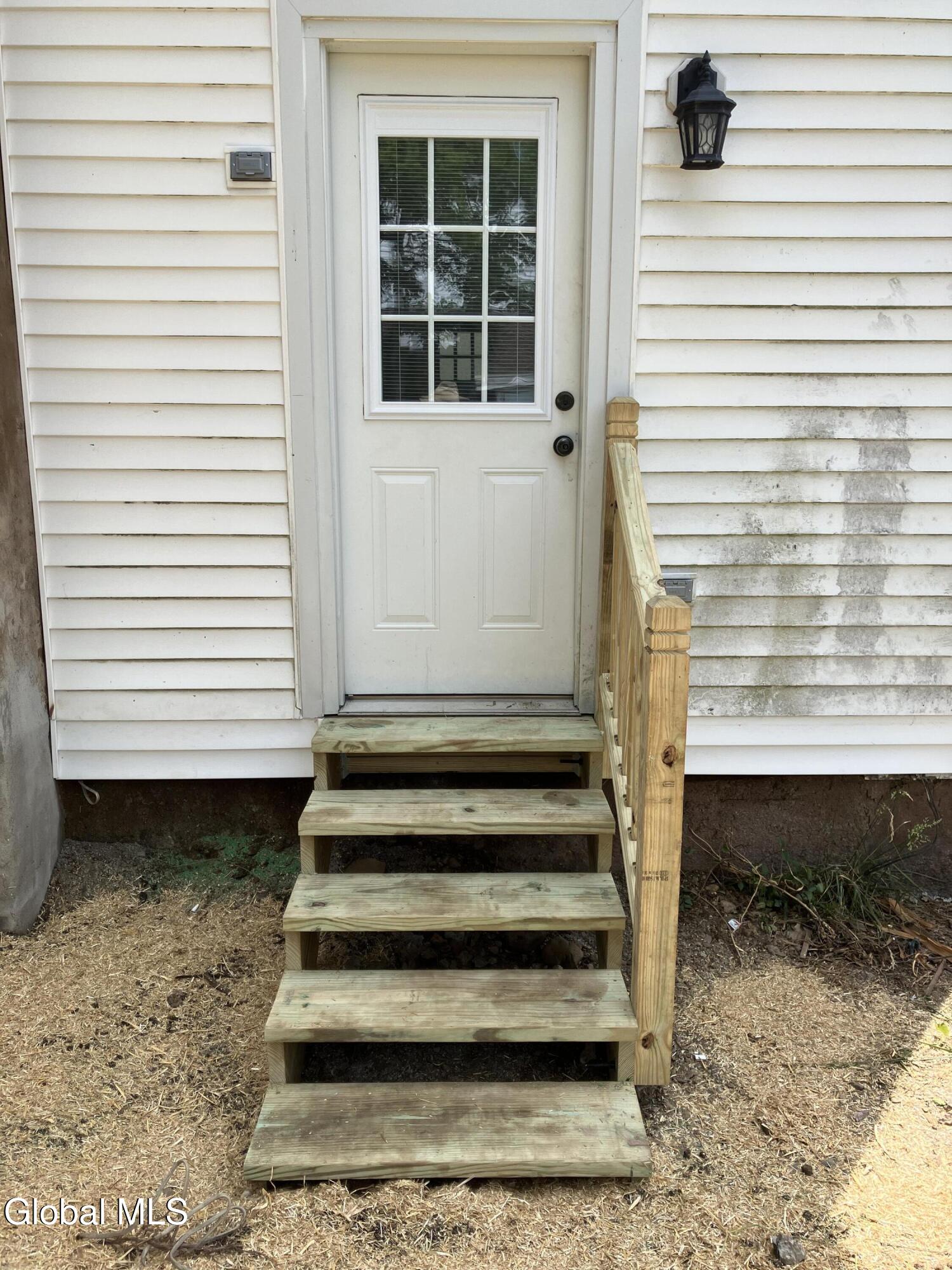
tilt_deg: -11.8
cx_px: 476
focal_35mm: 28
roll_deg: -0.5
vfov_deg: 63.4
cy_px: 635
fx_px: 1027
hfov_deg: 49.7
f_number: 1.8
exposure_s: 1/838
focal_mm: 3.99
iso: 32
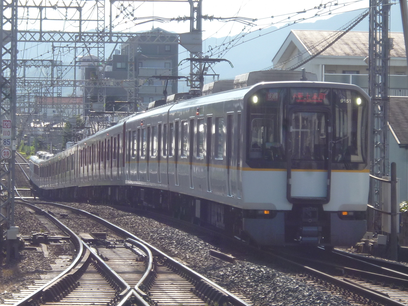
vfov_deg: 7.9
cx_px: 204
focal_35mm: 189
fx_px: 2228
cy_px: 153
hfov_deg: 10.5
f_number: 6.5
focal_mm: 20
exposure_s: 1/125
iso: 100
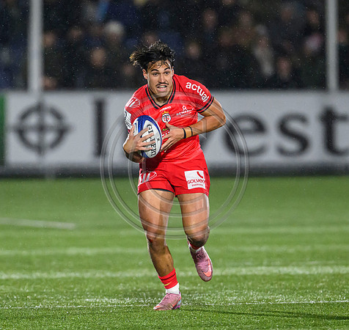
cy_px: 201
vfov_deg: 2.1
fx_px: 8985
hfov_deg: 2.2
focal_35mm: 810
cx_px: 184
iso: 5000
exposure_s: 1/2500
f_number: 3.2
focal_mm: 400
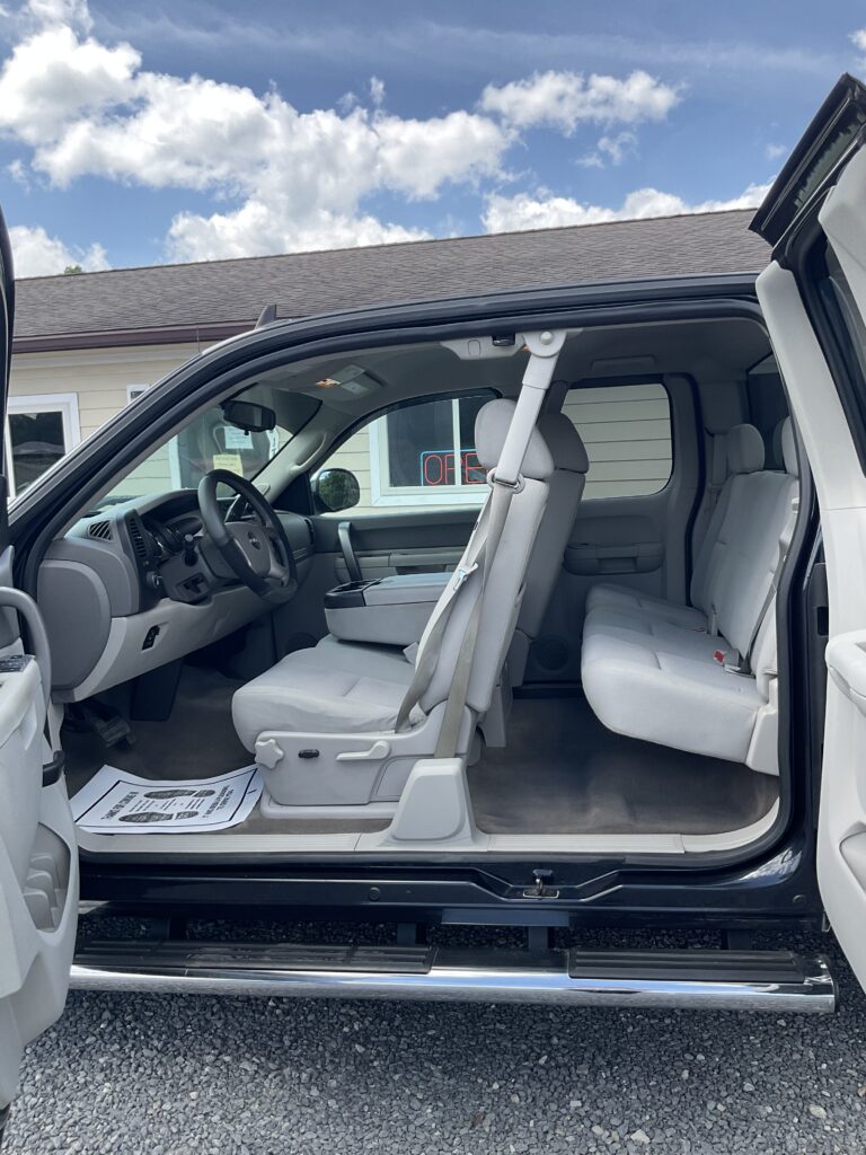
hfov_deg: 48.2
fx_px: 967
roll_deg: +2.2
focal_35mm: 29
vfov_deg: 61.7
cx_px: 433
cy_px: 578
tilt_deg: -6.1
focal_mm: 3
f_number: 1.8
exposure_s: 1/446
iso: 16
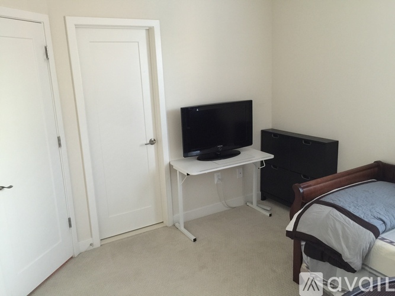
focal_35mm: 29
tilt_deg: -11.8
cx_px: 198
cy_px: 148
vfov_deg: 48.2
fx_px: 331
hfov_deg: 61.7
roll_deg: +2.5
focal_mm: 4.15
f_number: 2.2
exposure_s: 1/4
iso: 80
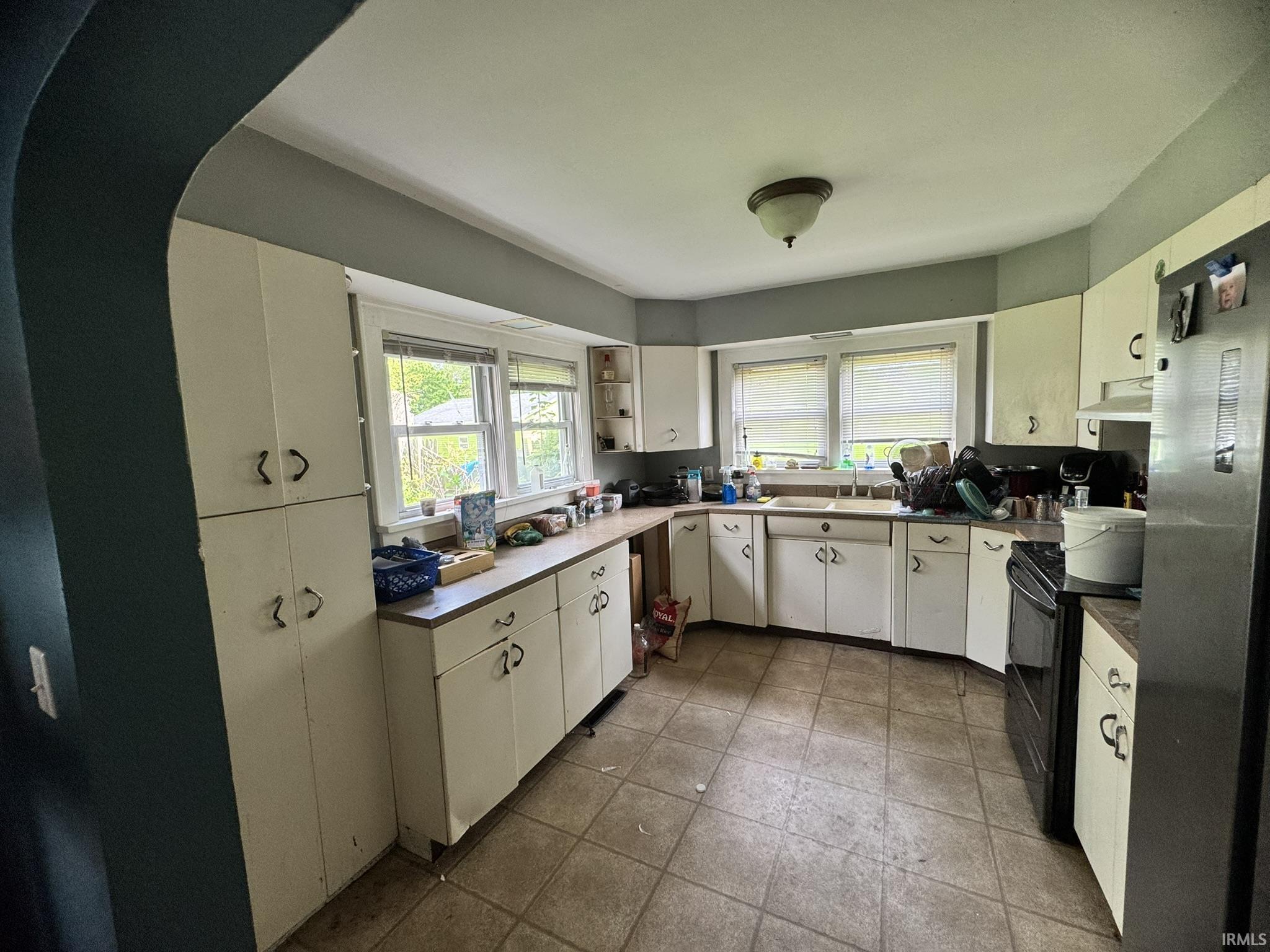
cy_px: 476
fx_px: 514
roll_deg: +2.7
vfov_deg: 85.7
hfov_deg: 102.1
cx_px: 635
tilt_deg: -6.3
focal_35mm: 14
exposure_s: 1/99
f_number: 2.2
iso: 160
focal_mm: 2.22
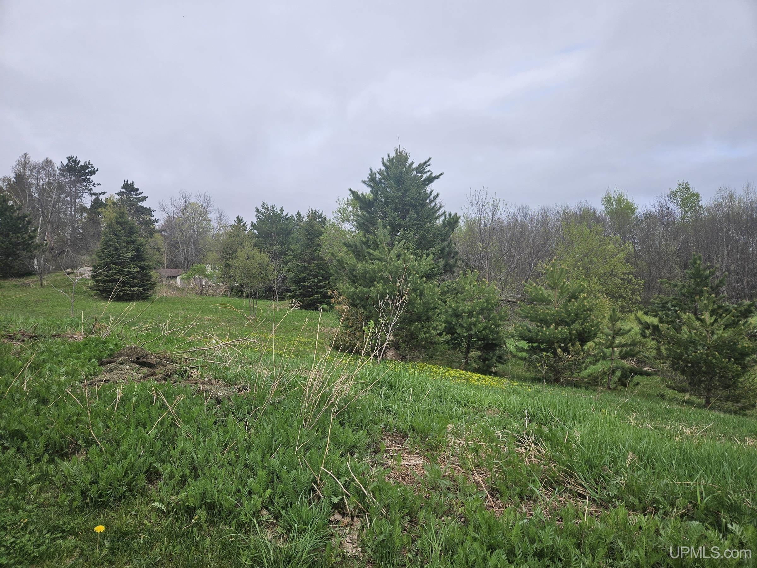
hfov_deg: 73.9
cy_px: 284
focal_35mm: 23
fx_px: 503
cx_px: 378
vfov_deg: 58.9
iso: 25
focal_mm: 5.4
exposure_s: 1/1429
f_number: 1.8
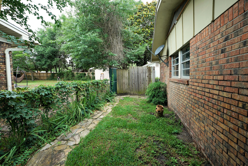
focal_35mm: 15
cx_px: 124
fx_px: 103
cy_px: 83
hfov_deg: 100.4
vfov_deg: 77.3
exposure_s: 1/125
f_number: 5.6
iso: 100
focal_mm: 10
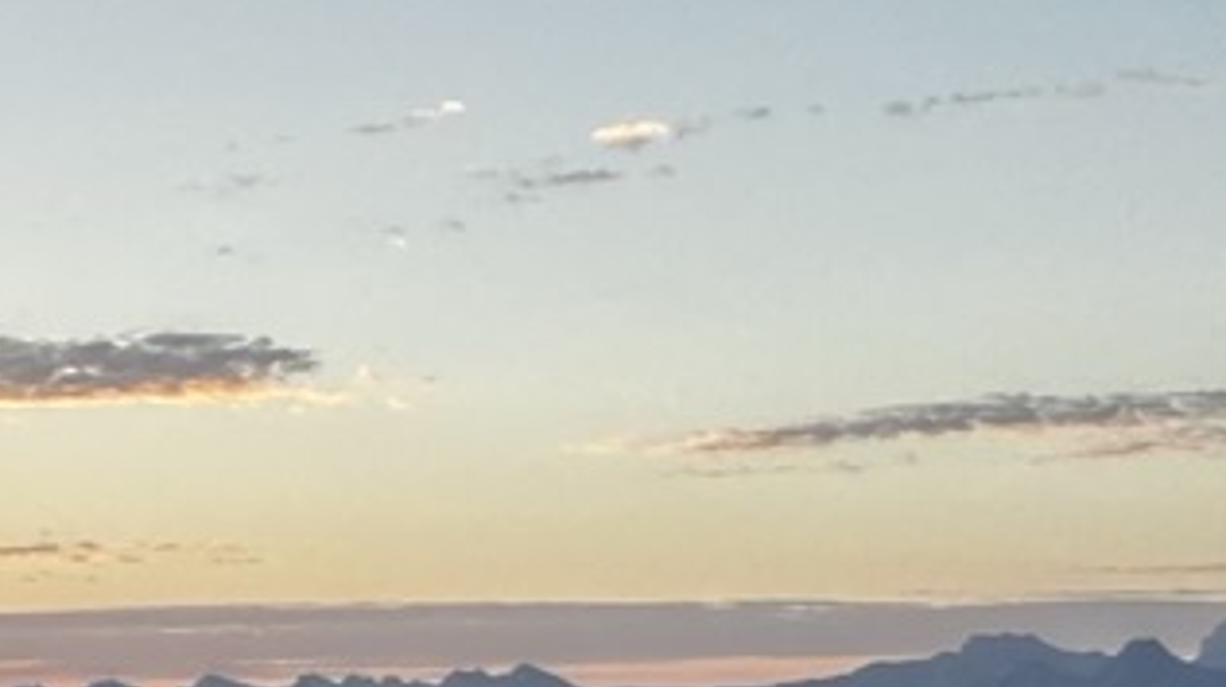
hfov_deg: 16.7
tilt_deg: -3.7
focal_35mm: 99
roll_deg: +0.1
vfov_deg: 11.8
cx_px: -1179
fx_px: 3215
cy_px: 966
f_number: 2.2
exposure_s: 1/350
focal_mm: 2.22
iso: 40
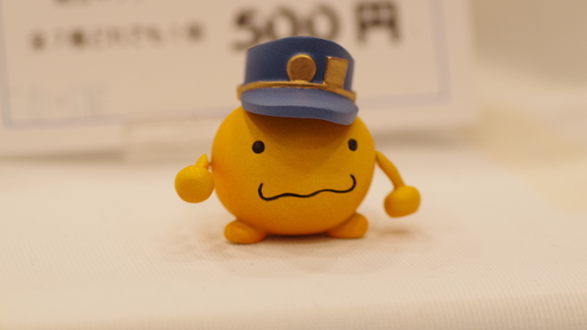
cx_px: 294
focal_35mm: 142
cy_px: 140
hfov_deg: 15.1
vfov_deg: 8.5
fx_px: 2210
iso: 800
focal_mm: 90
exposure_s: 1/50
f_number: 4.5
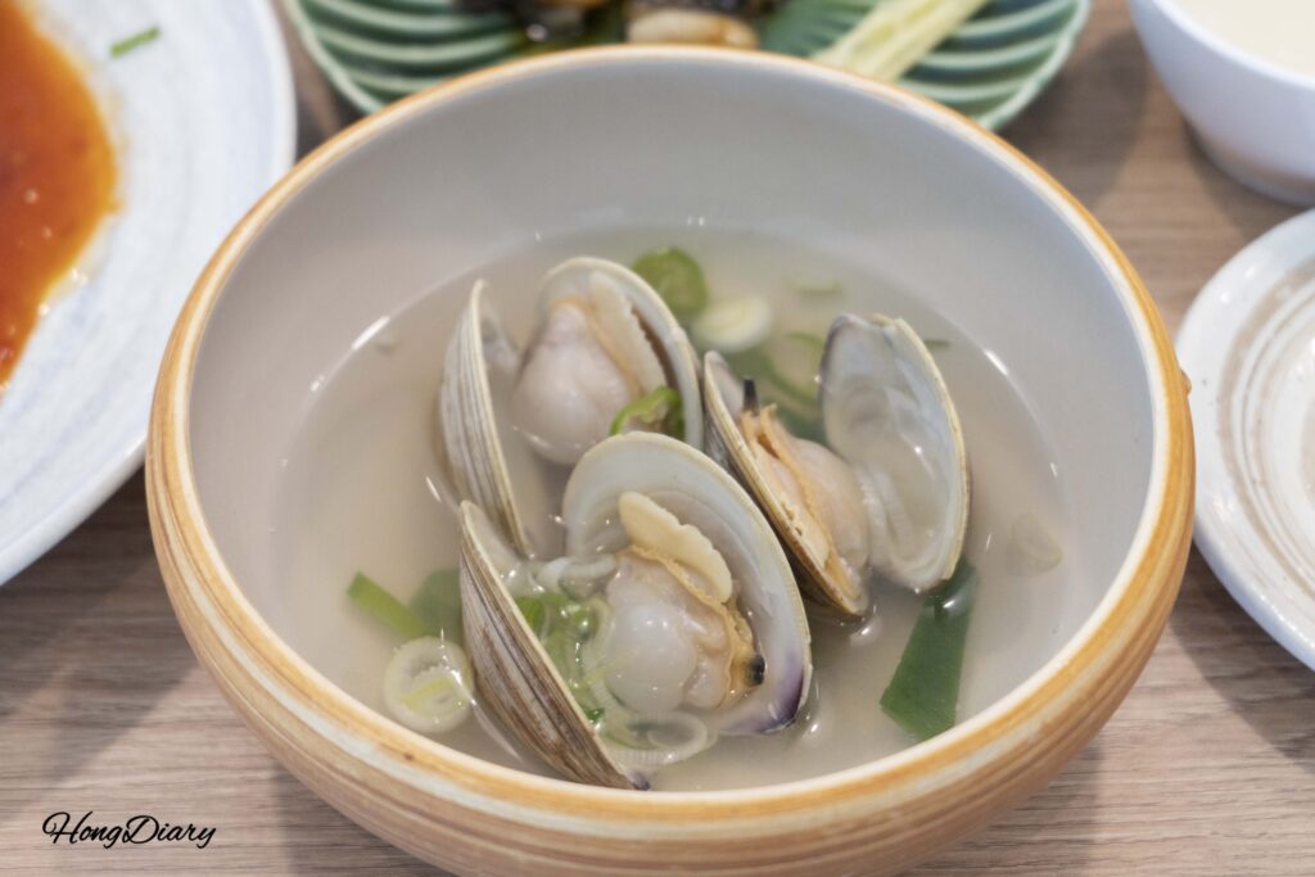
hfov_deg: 33.4
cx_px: 658
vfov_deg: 22.6
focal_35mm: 60
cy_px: 438
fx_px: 2192
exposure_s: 1/160
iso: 1250
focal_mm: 60
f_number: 5.6
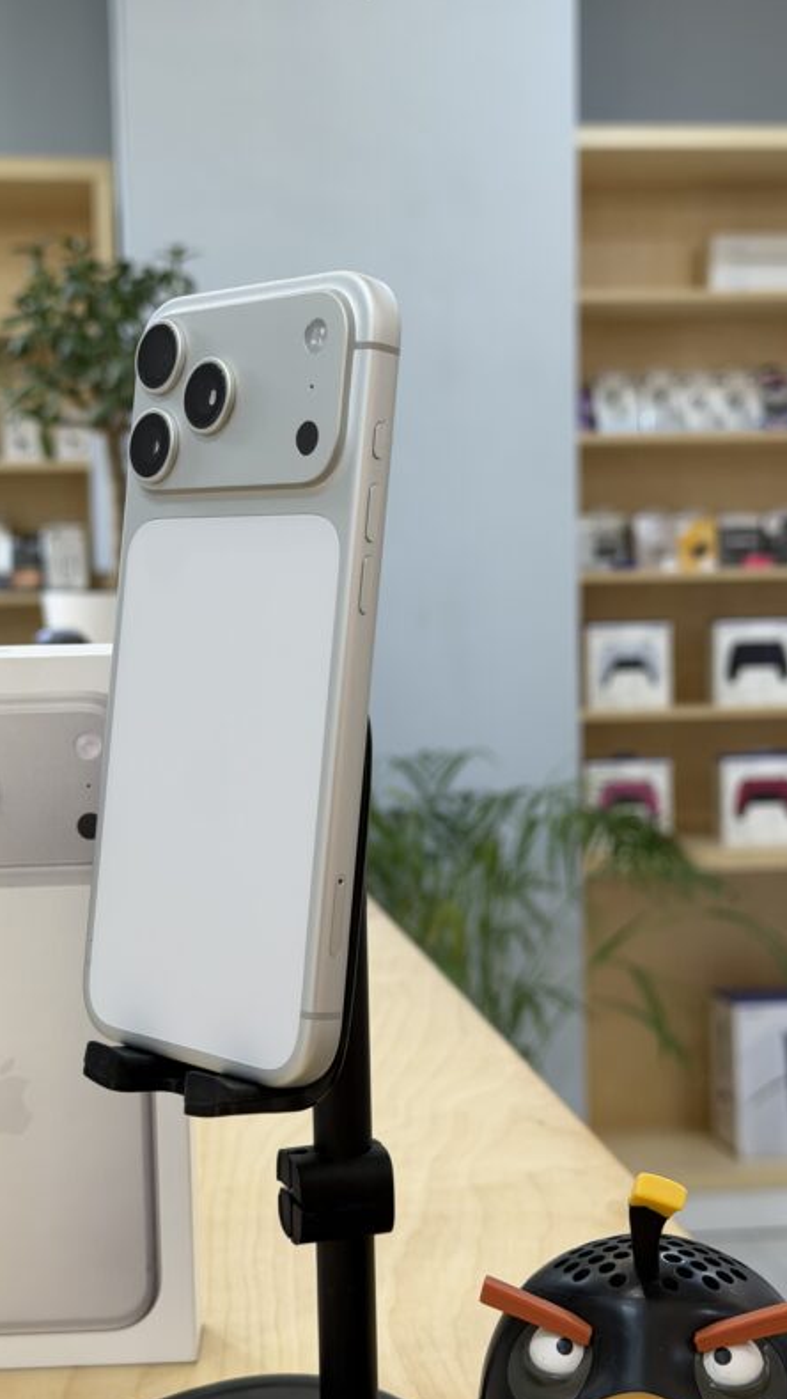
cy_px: 700
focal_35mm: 53
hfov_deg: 22.6
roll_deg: +0.6
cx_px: 326
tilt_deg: -3.3
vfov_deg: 39.2
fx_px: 1966
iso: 100
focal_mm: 6.76
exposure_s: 1/100
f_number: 1.78
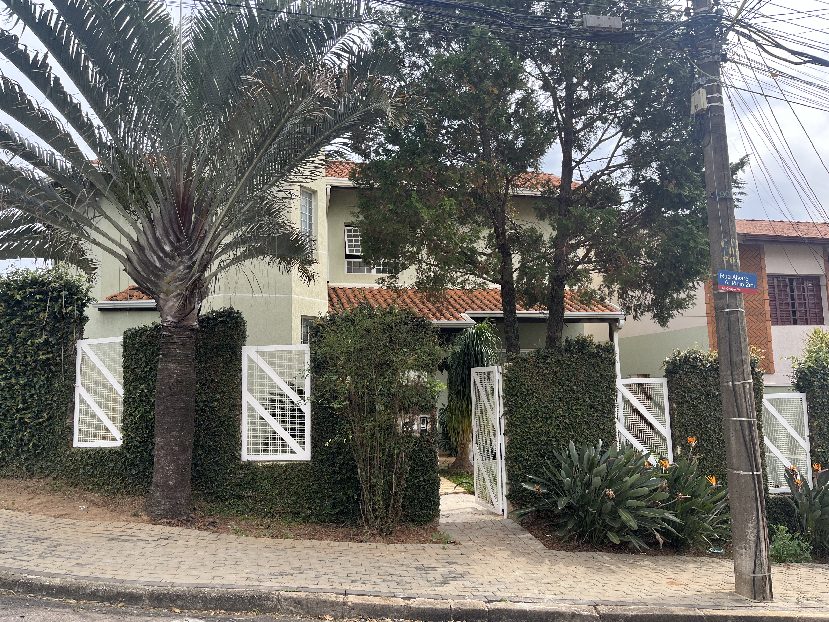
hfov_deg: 67.3
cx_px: 414
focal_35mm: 26
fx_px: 623
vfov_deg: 53.1
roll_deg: +1.7
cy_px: 311
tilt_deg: +6.9
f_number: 1.6
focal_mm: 5.1
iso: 50
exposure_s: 1/777
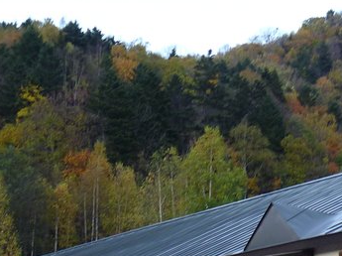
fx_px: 1026
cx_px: 296
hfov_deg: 18.7
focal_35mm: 104
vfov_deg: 13.4
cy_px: 376
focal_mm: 6.3
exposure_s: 1/8
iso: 100
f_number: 3.5
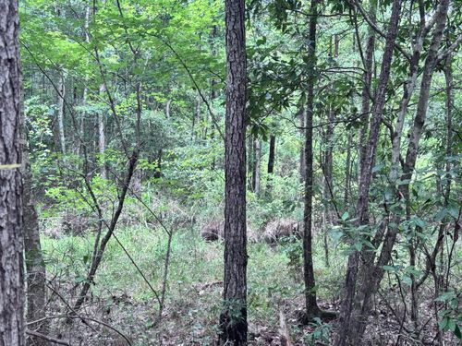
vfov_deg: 30.3
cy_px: 173
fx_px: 641
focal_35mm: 48
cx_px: 231
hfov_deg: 39.7
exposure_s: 1/187
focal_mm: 6.76
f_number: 1.78
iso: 50
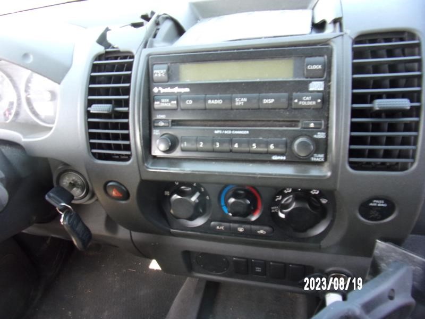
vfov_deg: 56.8
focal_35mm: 24
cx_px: 212
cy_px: 160
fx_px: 295
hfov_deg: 71.6
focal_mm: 4.3
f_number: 3.3
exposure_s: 1/34
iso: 144
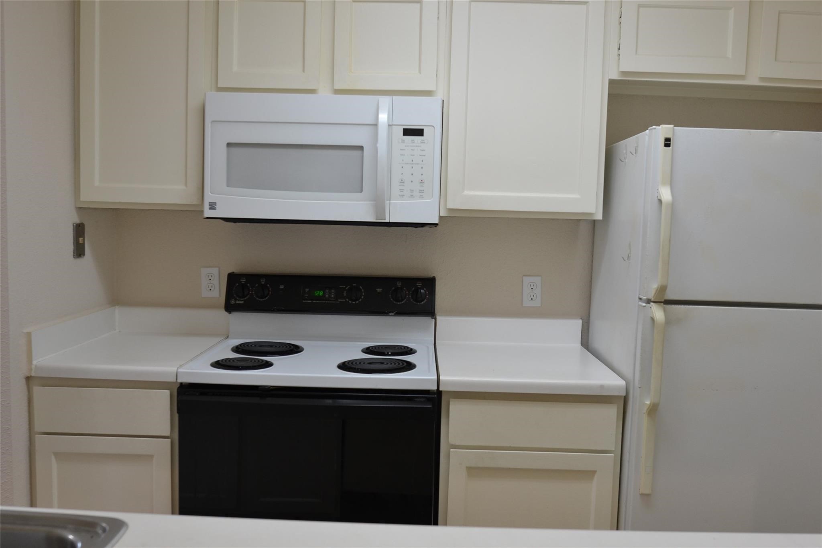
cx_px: 411
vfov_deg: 43.6
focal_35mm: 30
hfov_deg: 61.9
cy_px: 274
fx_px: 685
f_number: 4
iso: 400
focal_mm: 20
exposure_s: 1/60
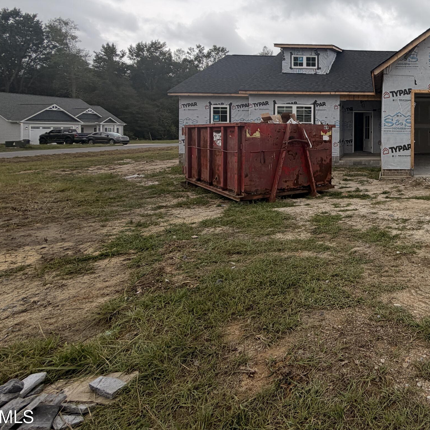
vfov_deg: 62.9
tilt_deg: -0.5
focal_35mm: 24
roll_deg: -0.9
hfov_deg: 54.8
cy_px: 133
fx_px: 337
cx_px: 401
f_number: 2.2
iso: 20
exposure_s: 1/770
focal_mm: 2.22
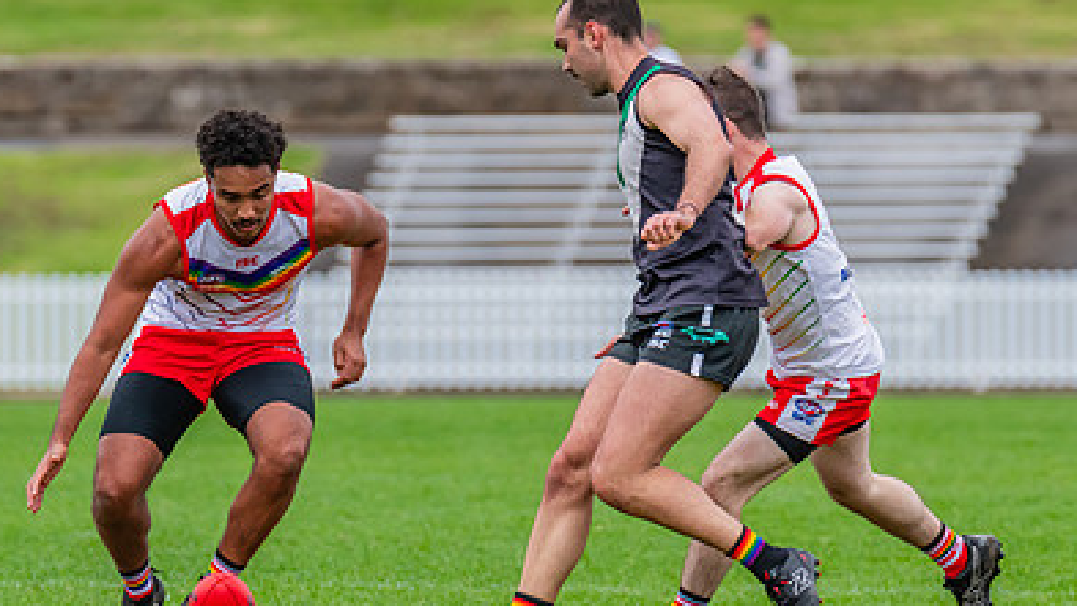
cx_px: 185
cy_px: 389
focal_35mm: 594
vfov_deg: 2.0
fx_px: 16962
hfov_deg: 3.6
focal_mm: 330
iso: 800
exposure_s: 1/1000
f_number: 6.3
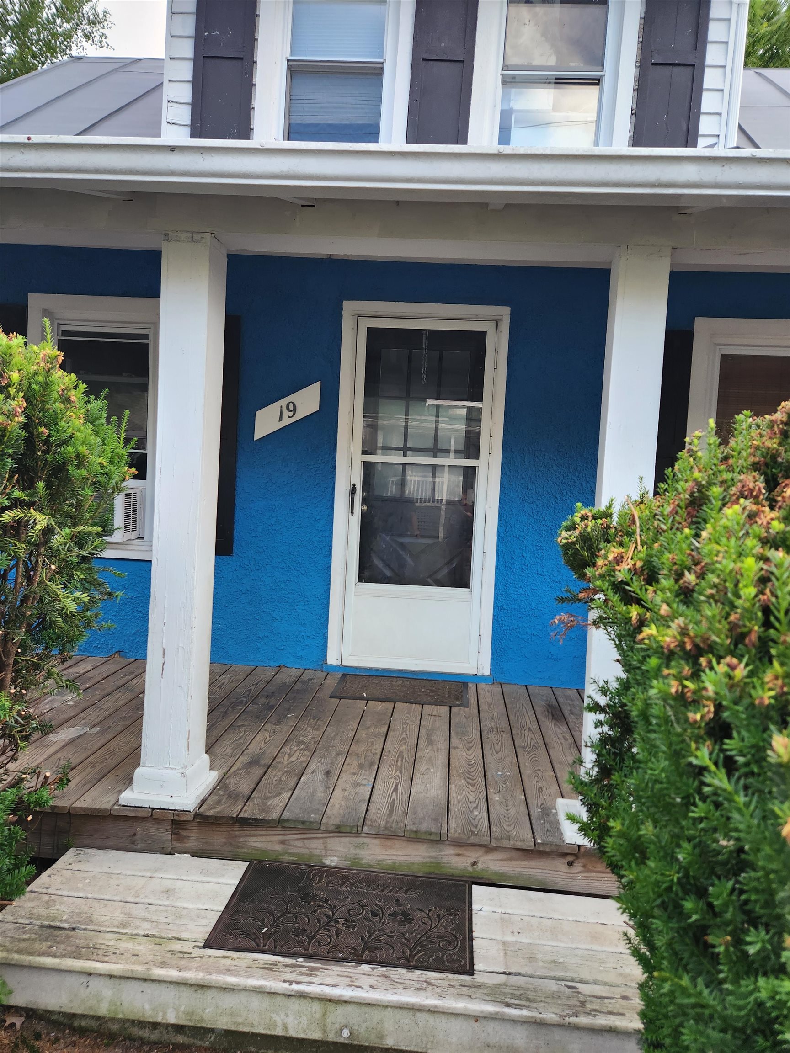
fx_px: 700
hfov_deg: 58.9
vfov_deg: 73.9
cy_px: 526
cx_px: 395
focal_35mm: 23
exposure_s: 1/180
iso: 160
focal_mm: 5.4
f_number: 1.8
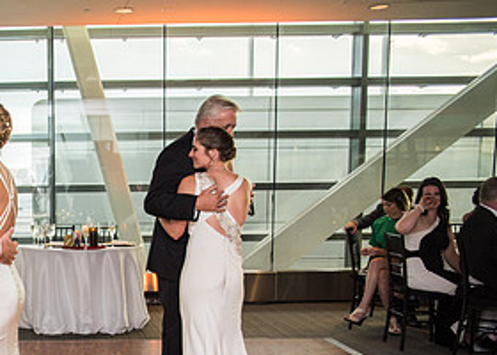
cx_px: -3
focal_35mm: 52
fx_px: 734
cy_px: 293
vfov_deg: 26.6
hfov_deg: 34.0
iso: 360
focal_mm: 24
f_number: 2.8
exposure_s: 1/200
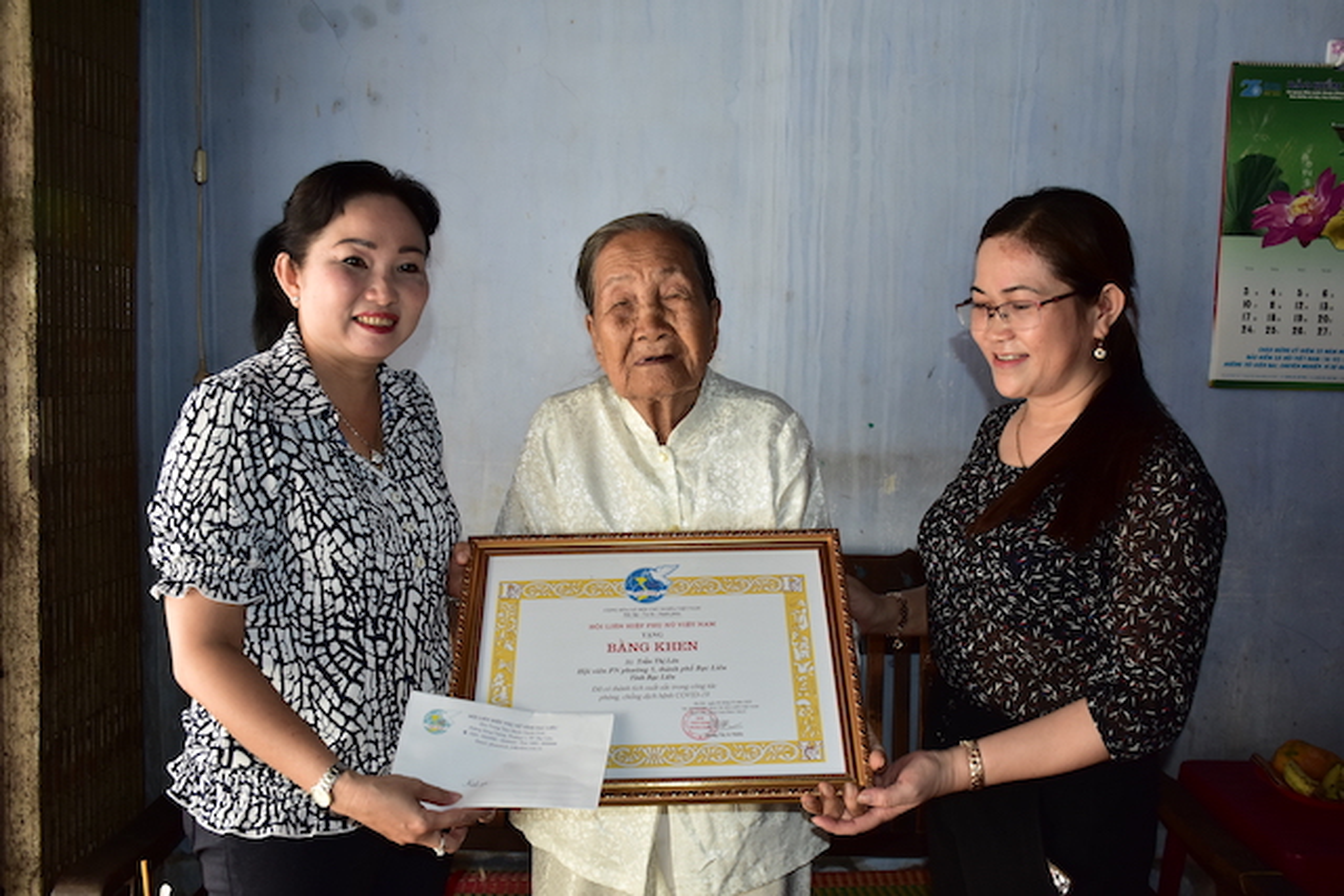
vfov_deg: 43.6
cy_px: 448
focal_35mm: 30
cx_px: 672
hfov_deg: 61.9
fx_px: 1120
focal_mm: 20
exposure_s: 1/125
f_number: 4.5
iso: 500
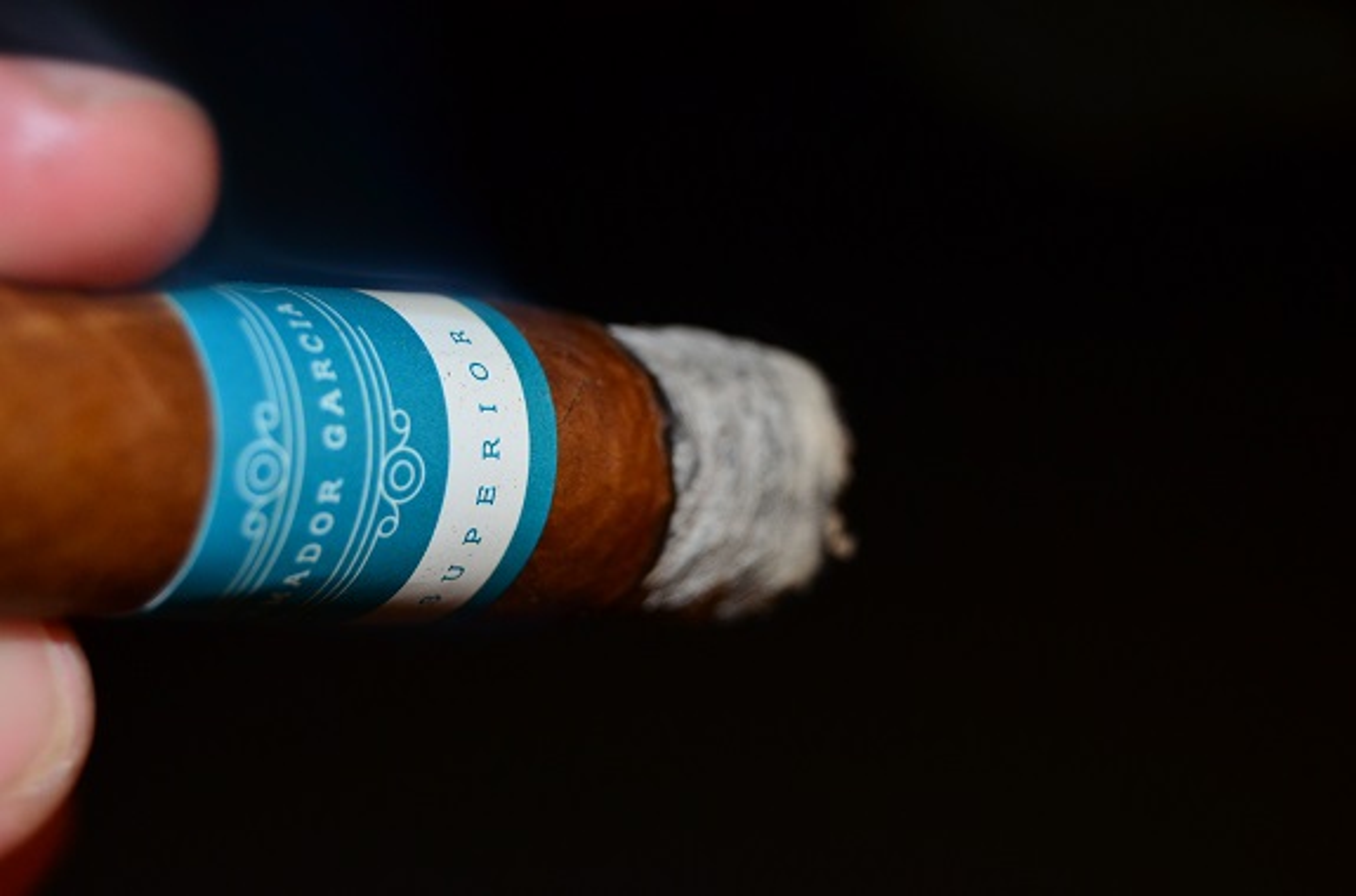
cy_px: 448
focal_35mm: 82
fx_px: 3099
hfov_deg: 24.7
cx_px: 678
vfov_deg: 16.5
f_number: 5.6
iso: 720
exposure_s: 1/60
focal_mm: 55
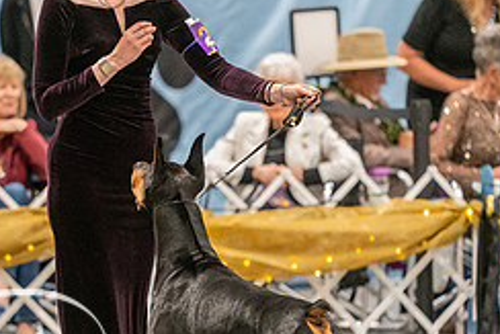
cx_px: 133
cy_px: 218
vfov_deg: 2.9
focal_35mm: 476
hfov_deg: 4.3
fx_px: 6615
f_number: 2.8
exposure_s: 1/250
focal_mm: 200
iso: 6400
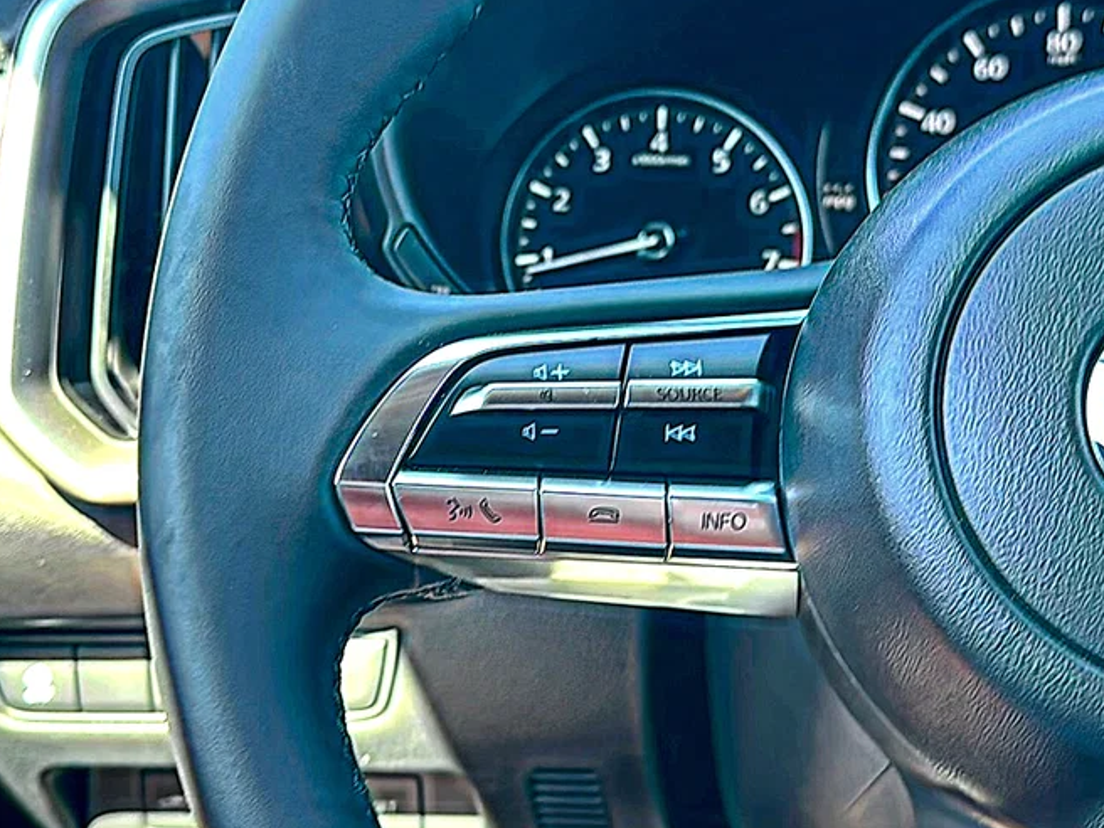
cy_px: 395
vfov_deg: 30.3
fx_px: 1531
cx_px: 544
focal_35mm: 48
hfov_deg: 39.7
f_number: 1.78
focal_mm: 6.86
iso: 80
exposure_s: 1/81
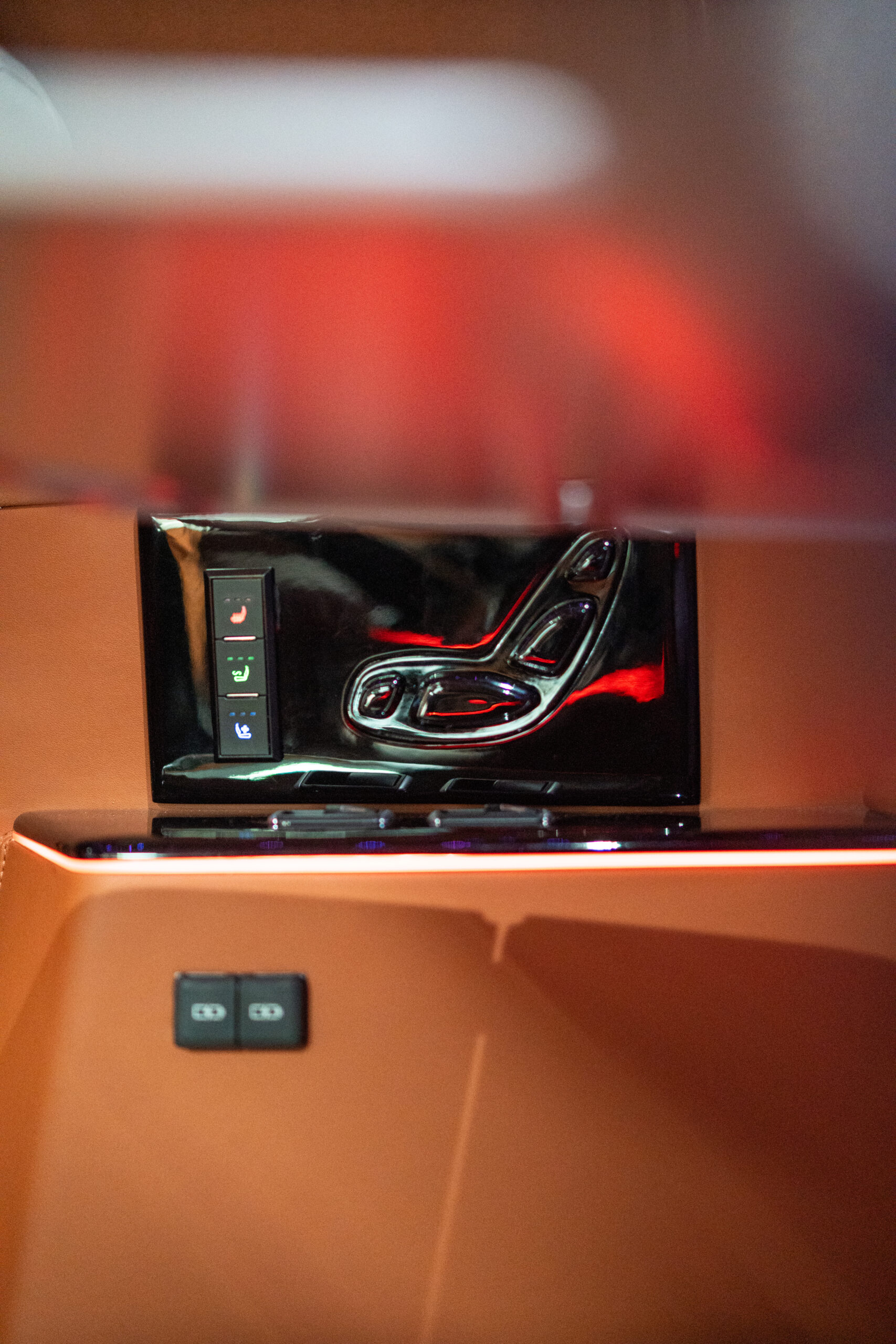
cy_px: 672
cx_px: 448
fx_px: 1866
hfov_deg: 27.0
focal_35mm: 50
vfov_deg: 39.6
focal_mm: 50
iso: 6400
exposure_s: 1/80
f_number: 1.8
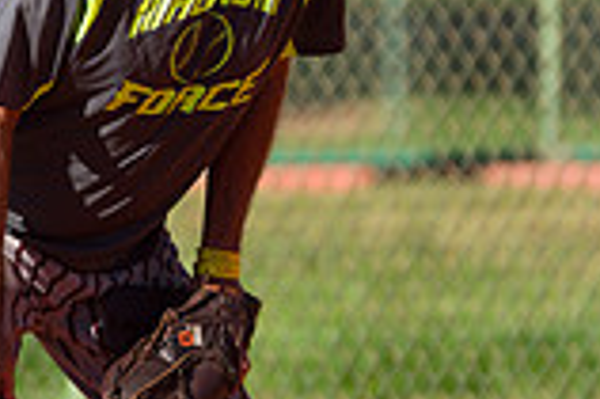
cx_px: 67
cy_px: 175
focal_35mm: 1720
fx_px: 28637
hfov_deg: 1.2
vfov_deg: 0.8
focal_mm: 400
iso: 250
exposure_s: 1/1000
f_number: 5.6
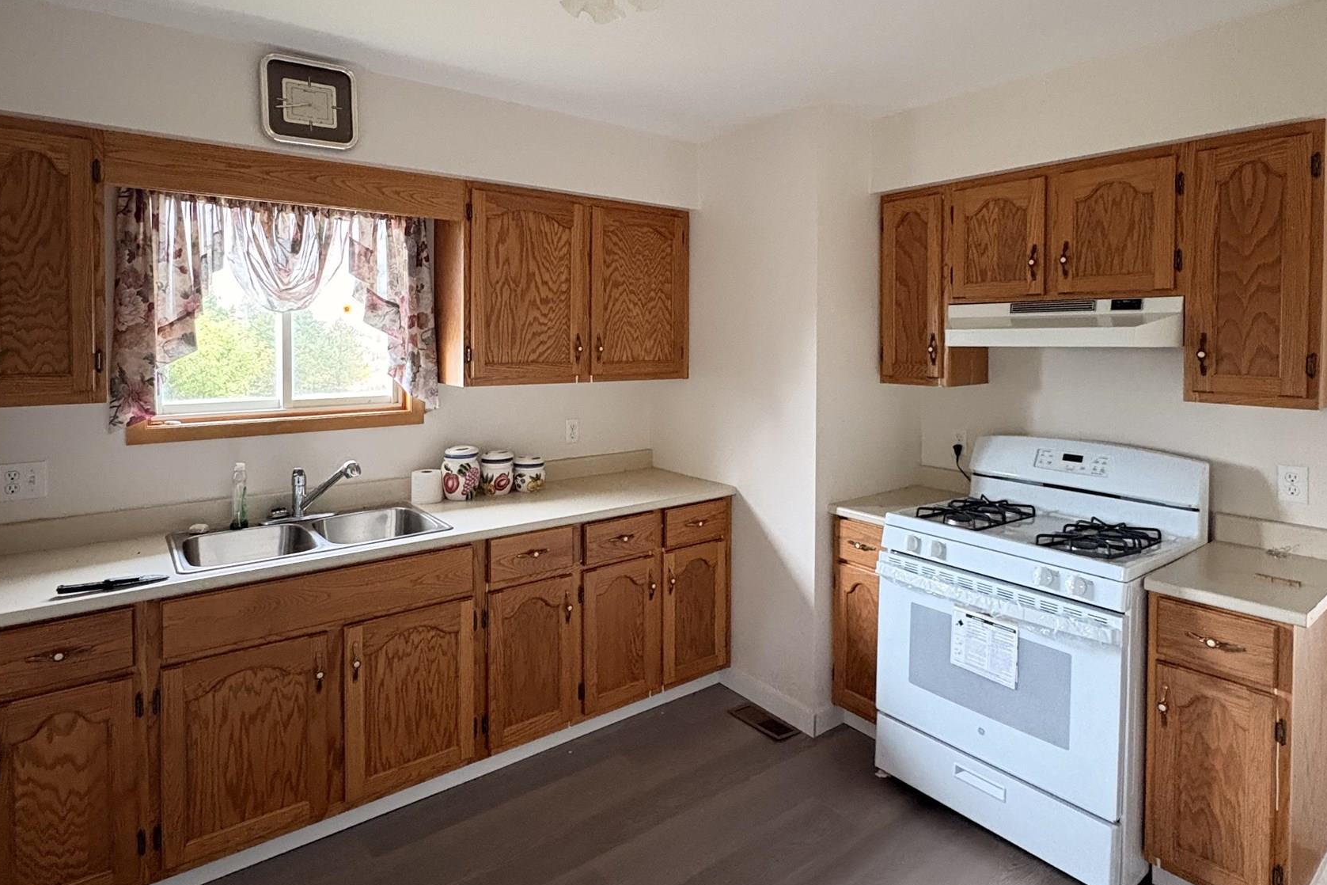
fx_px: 737
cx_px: 660
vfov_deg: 61.4
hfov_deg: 84.0
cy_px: 352
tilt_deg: -0.8
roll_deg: +0.0
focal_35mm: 20
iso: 1000
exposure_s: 1/45
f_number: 2.2
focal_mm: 2.22
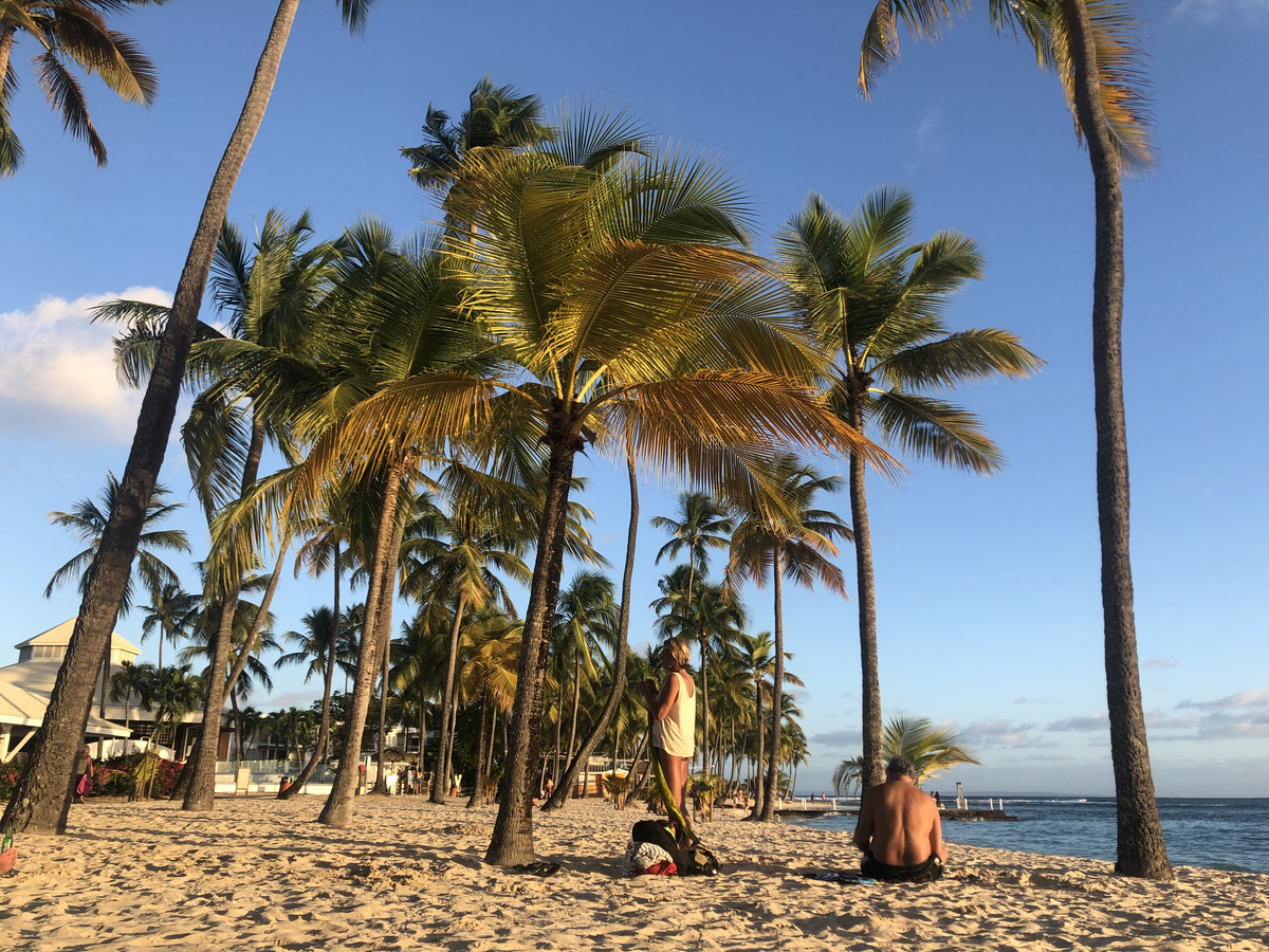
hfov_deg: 63.4
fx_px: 1026
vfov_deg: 49.7
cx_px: 634
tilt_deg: +17.2
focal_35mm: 28
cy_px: 476
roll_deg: +0.4
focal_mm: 4
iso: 20
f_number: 1.8
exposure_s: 1/640
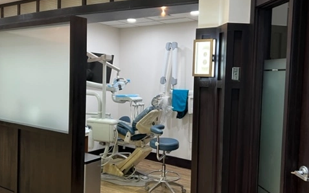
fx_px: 312
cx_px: 155
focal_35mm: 37
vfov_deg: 34.4
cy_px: 94
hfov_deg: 52.8
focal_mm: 5.7
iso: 80
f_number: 1.5
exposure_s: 1/60
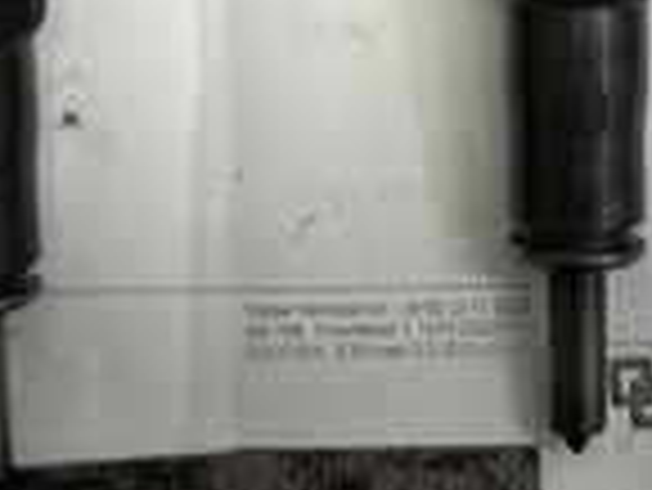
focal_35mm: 106
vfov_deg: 12.5
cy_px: -445
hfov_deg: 18.5
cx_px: 423
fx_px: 1998
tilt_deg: -73.6
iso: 64
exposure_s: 1/164
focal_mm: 6.76
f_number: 1.78
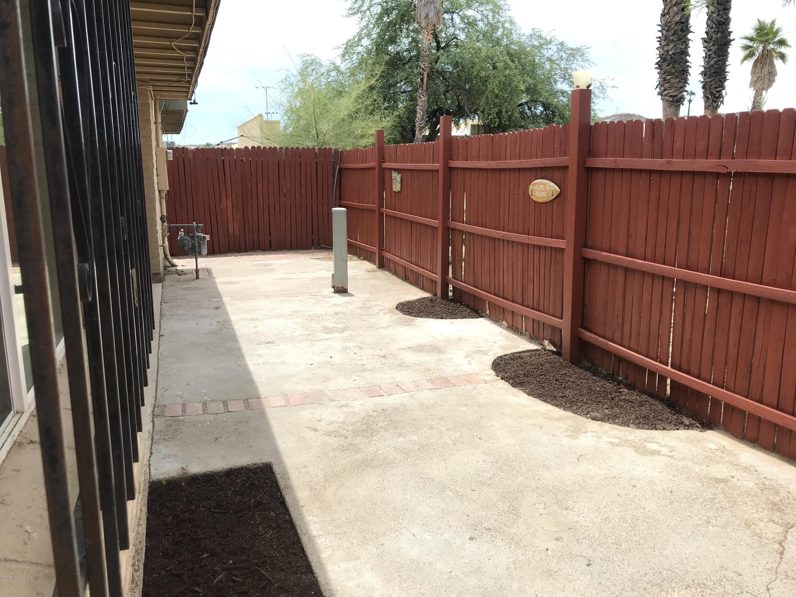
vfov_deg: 49.7
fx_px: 644
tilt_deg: -11.1
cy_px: 298
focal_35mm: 28
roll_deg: +0.2
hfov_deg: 63.4
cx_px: 398
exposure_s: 1/1350
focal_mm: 3.99
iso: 20
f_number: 1.8
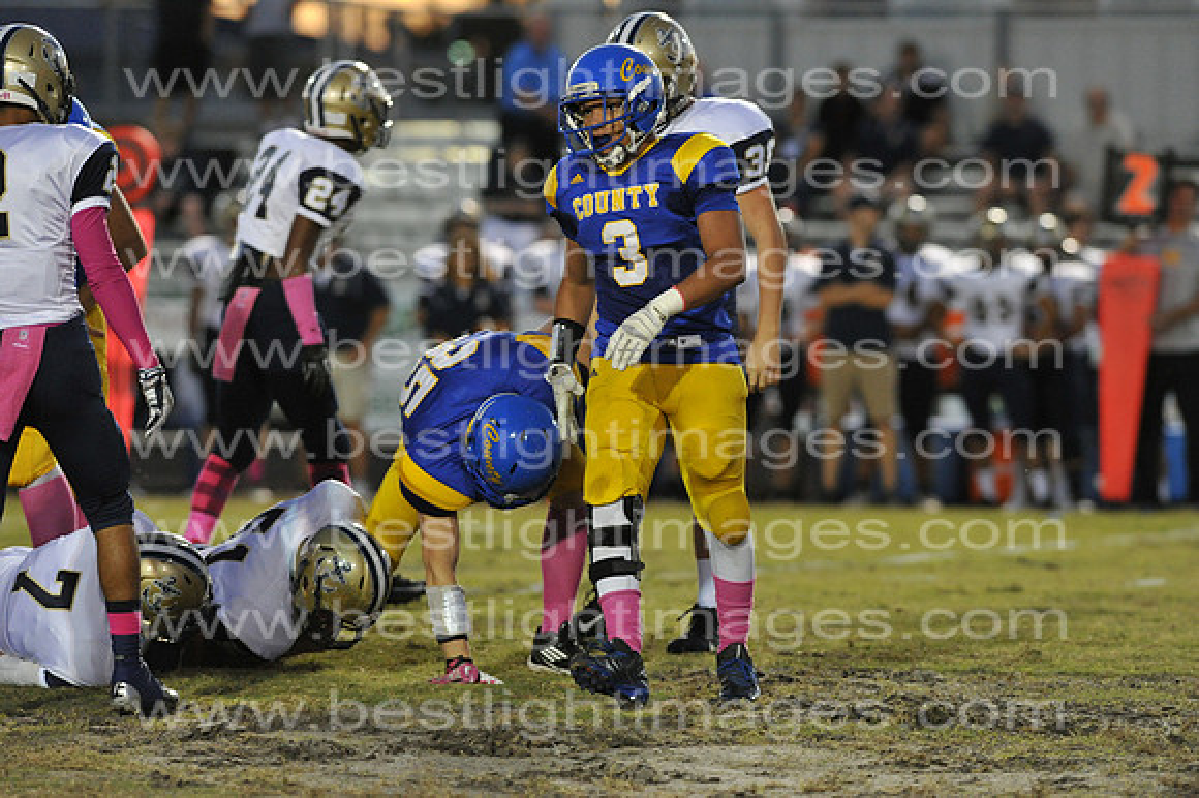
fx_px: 9986
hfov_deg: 6.9
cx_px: 600
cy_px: 399
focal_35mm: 300
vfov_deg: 4.6
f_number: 4.5
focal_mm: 300
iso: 5000
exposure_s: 1/500
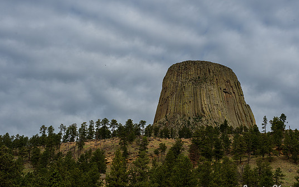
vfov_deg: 21.0
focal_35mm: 62
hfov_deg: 33.0
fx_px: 505
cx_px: 157
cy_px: 90
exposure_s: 1/640
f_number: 11
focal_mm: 56
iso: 160
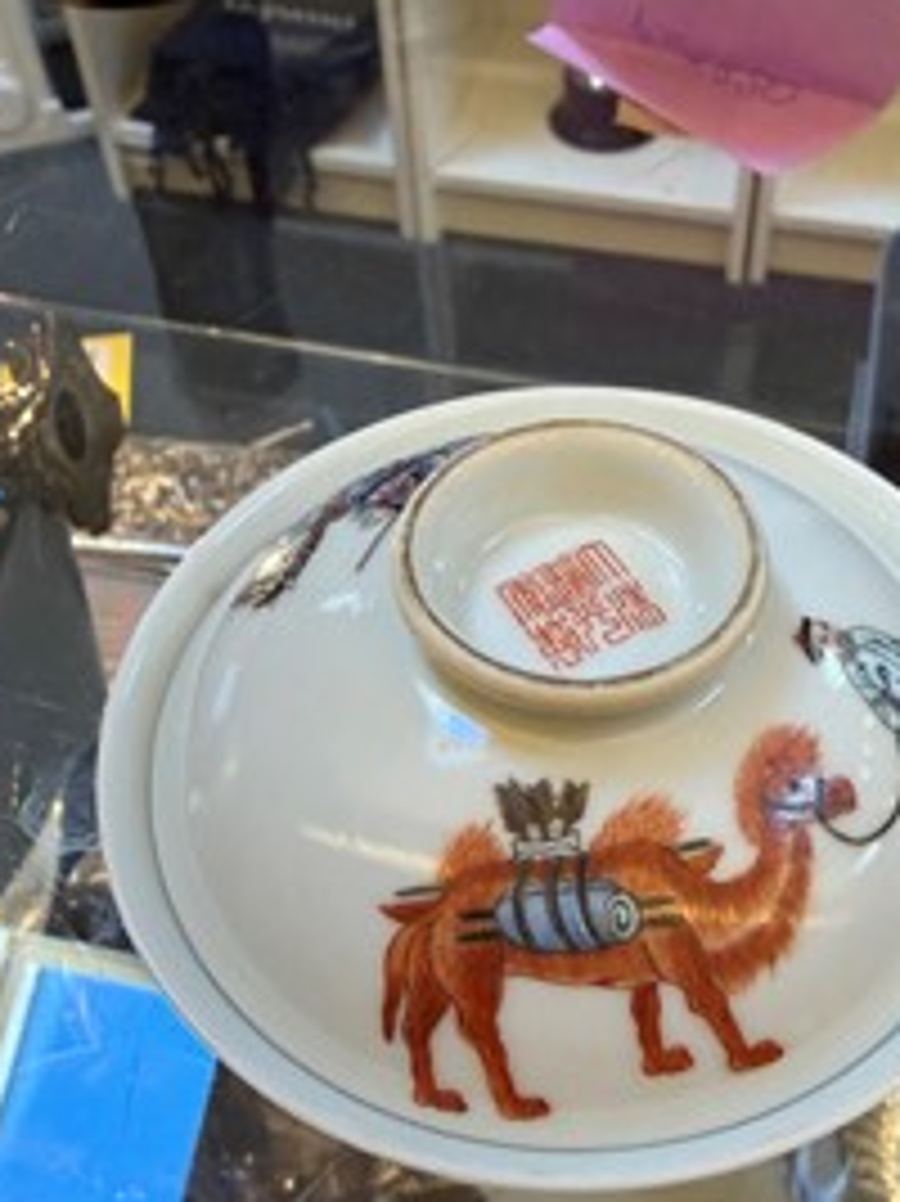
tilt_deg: -50.5
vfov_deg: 47.5
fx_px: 1353
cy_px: 743
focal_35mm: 39
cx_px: 608
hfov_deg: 36.4
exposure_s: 1/100
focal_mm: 2.22
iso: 250
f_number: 2.2
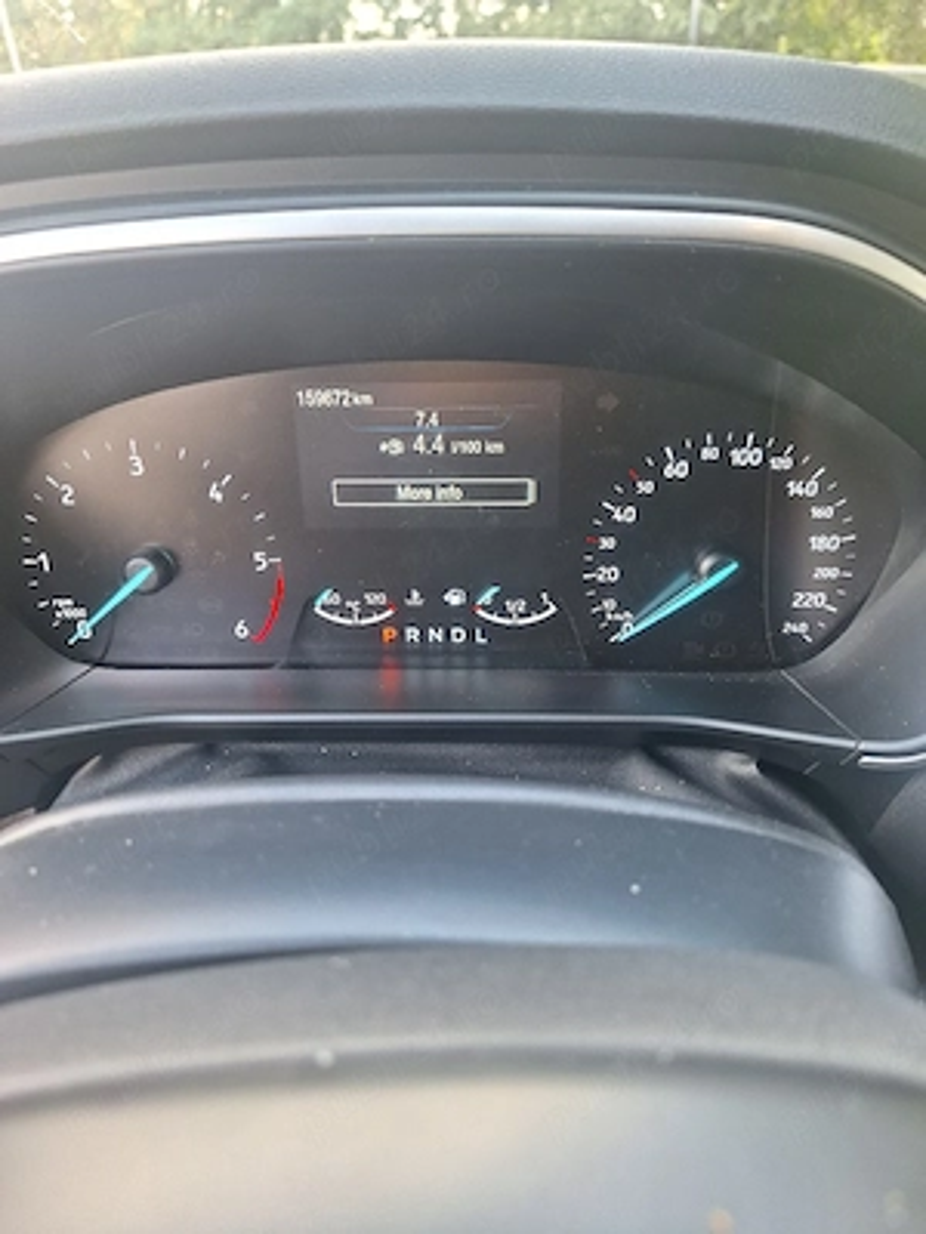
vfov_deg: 73.9
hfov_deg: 58.9
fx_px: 820
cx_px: 463
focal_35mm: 23
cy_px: 617
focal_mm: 5.54
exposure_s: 1/50
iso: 64
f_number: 1.8
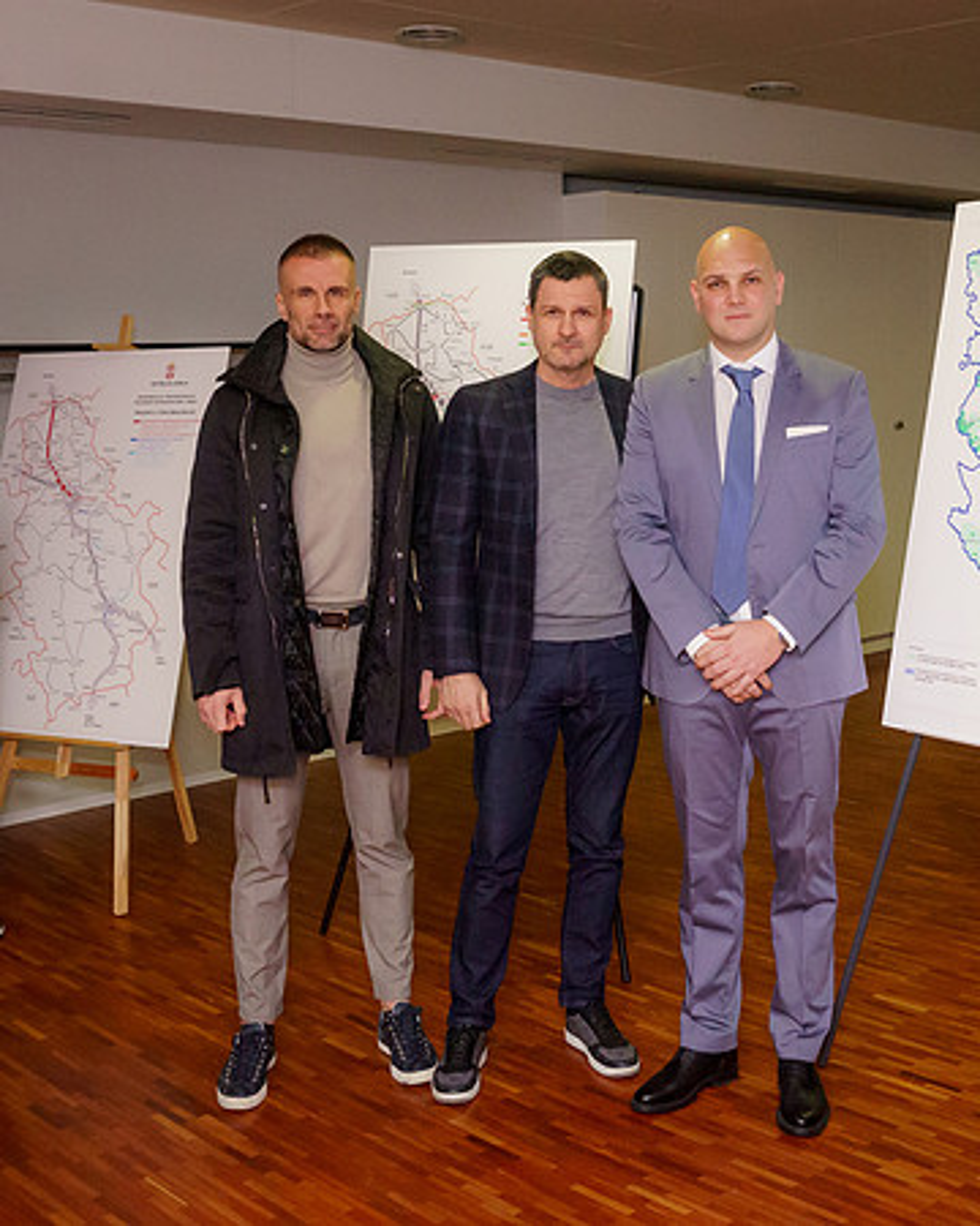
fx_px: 1625
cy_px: 454
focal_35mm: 45
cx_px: 729
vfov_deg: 41.0
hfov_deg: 32.9
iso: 2500
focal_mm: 24
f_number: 4
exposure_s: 1/250
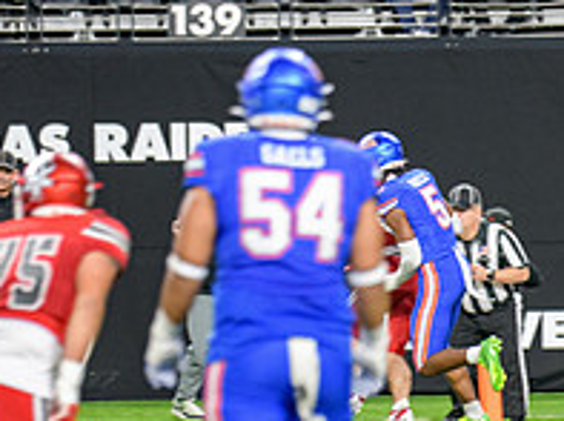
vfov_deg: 2.5
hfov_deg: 3.3
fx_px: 9693
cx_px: 424
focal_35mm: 596
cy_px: 265
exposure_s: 1/400
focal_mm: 210
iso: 1000
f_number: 2.8
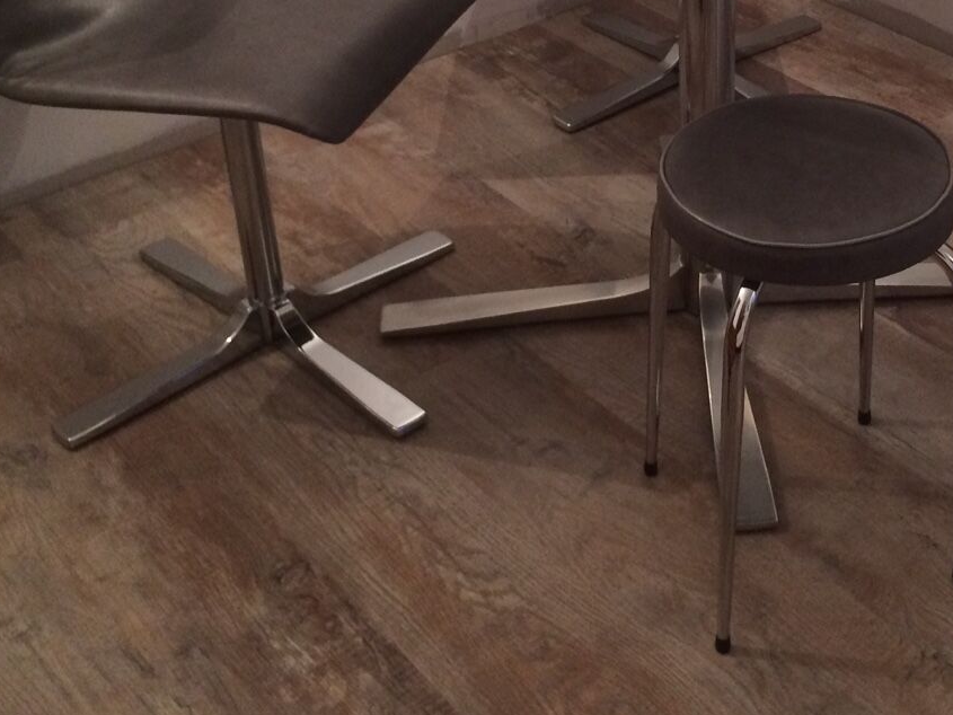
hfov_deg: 33.8
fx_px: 1542
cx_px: 691
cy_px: 95
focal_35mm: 56
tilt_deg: -28.1
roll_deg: -0.6
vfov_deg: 25.4
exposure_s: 1/33
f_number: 2.2
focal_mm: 4.15
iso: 200
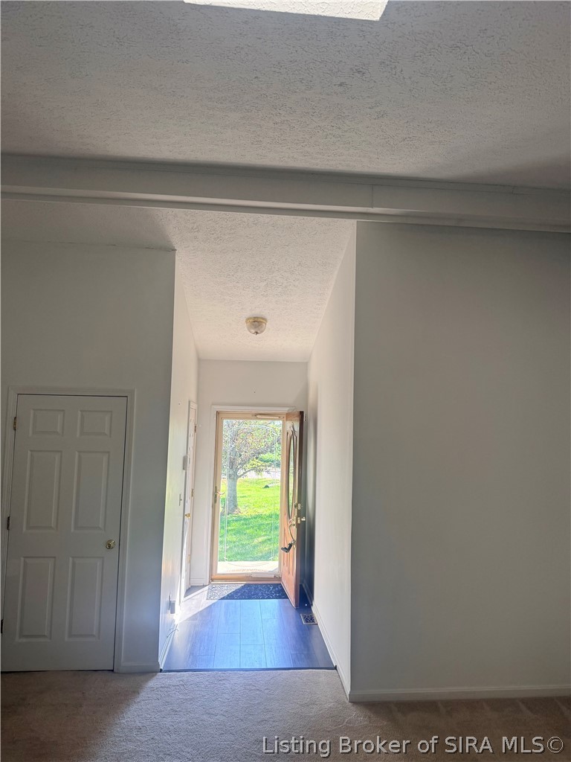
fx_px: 528
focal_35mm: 24
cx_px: 286
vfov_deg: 71.6
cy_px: 381
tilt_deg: +3.7
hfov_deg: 56.8
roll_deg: -0.2
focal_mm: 6.76
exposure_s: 1/233
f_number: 1.78
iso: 125
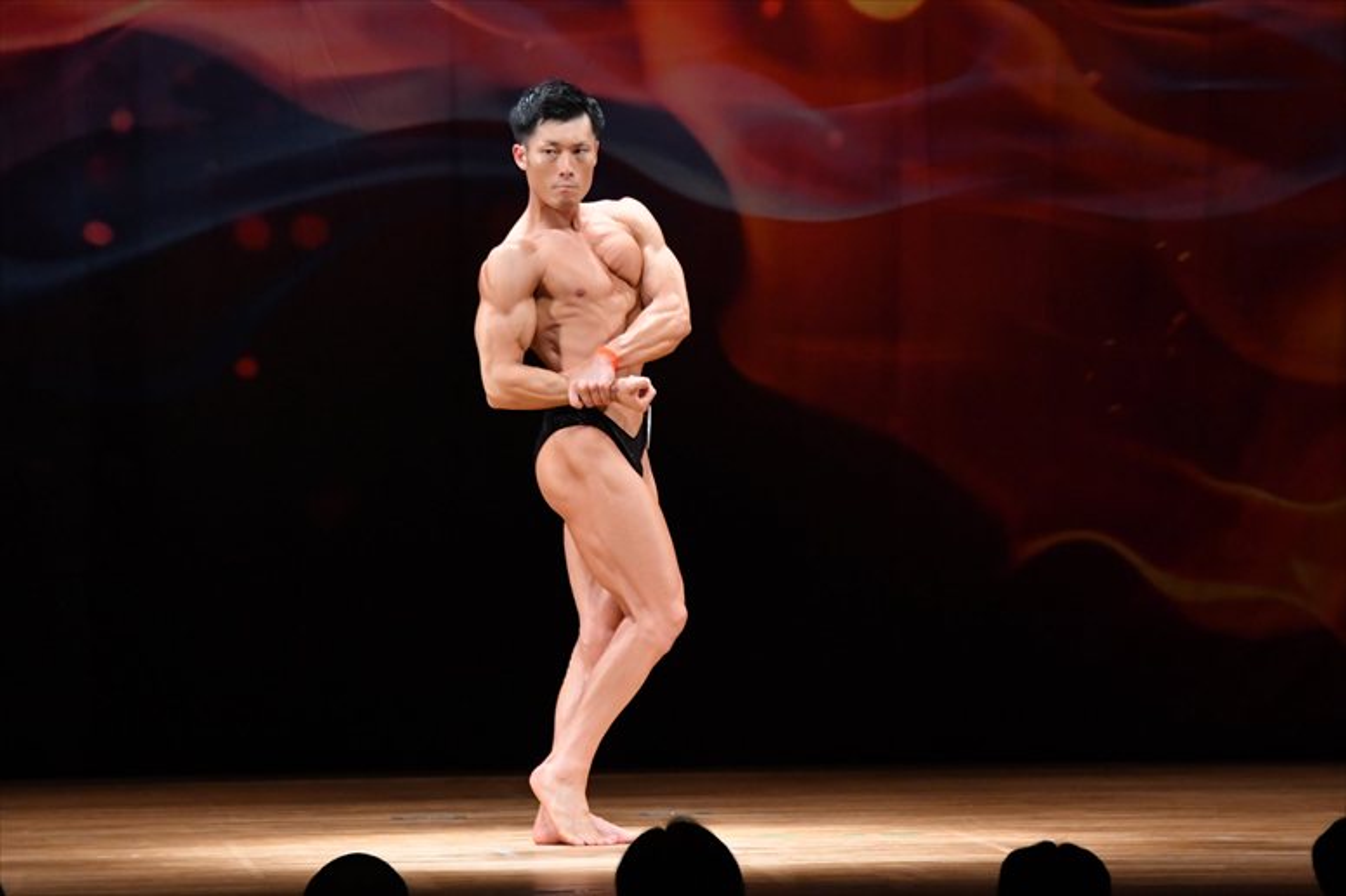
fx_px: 8969
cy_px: 448
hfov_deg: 8.6
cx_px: 673
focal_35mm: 240
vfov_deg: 5.7
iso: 4000
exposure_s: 1/400
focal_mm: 160
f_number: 5.6
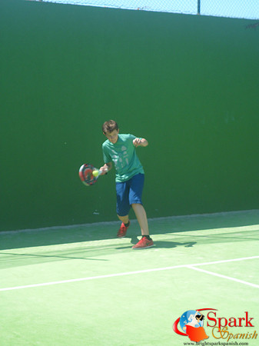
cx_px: 130
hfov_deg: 18.0
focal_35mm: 82
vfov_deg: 23.8
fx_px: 819
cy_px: 173
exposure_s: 1/350
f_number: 4.4
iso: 80
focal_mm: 15.4
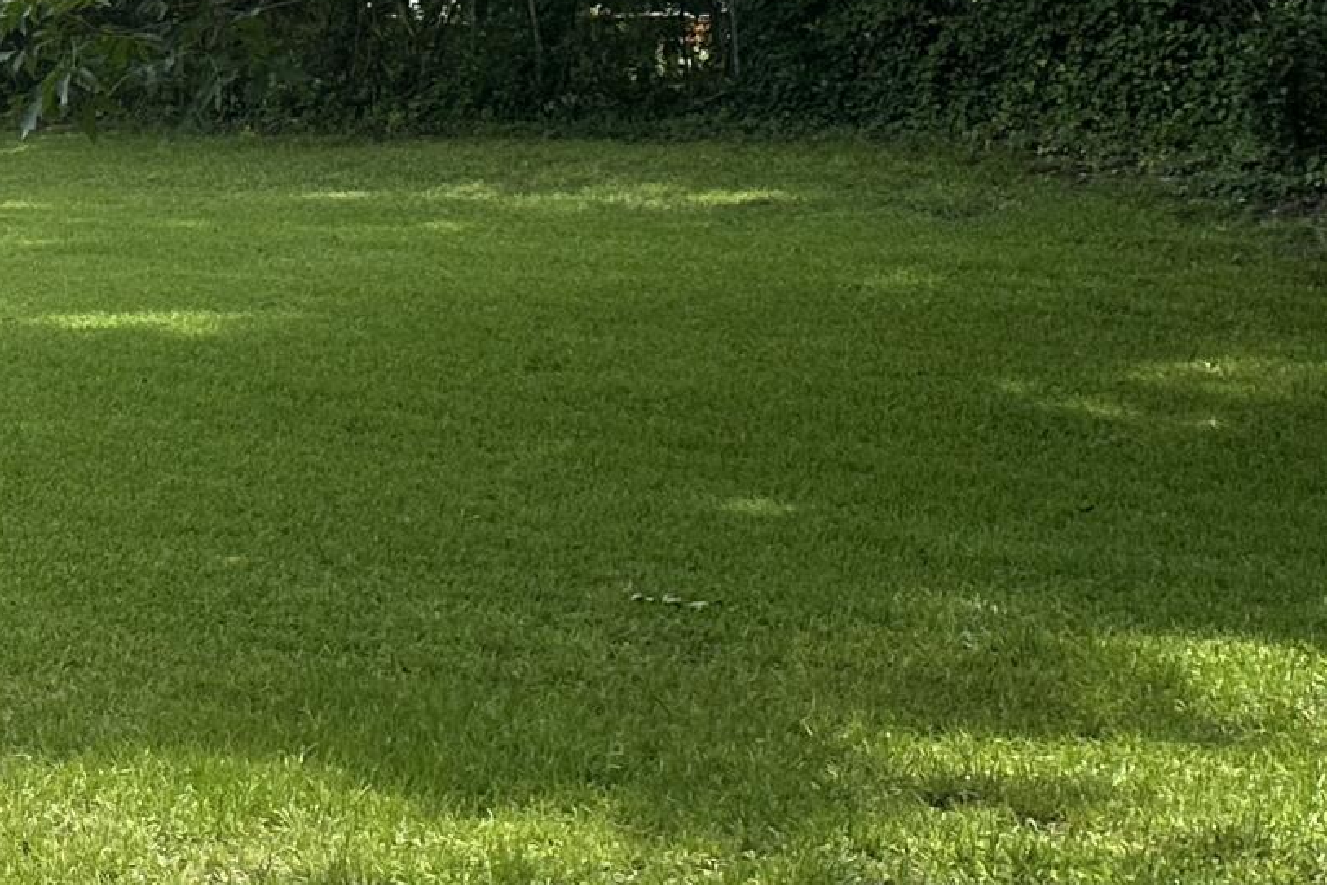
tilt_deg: -2.7
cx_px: -1086
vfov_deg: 14.8
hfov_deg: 17.7
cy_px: 244
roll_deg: -0.1
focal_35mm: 92
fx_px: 3392
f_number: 1.78
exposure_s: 1/2967
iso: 80
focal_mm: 6.86
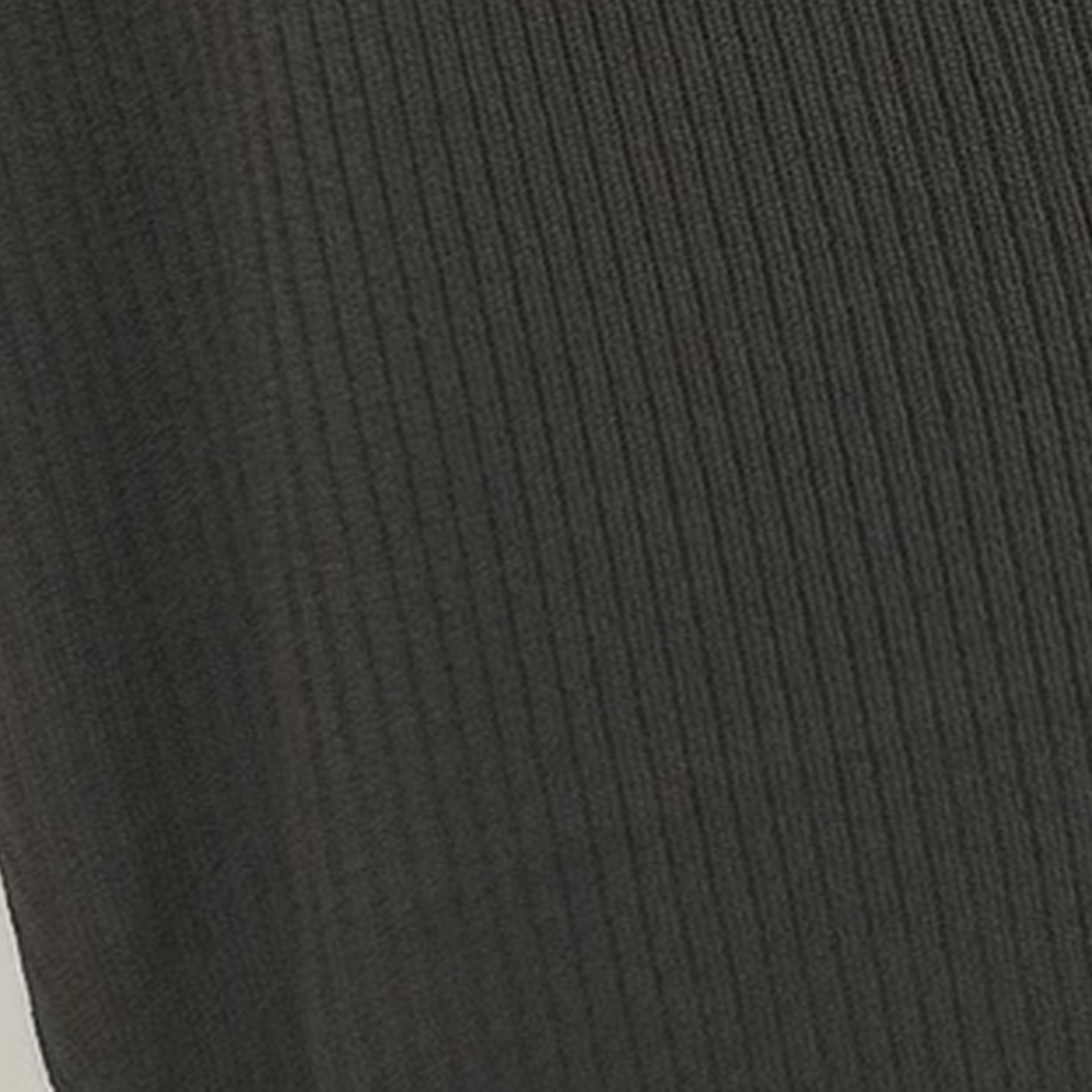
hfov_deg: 8.6
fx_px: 7031
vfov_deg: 8.8
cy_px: -80
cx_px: 1712
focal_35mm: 197
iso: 163
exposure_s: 1/60
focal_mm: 4.75
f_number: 1.8
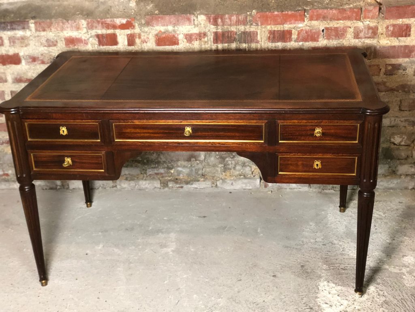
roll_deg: +3.7
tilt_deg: -25.0
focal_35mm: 52
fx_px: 623
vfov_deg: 28.0
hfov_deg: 36.8
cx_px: 208
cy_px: 156
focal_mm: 6
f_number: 2.4
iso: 160
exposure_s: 1/9
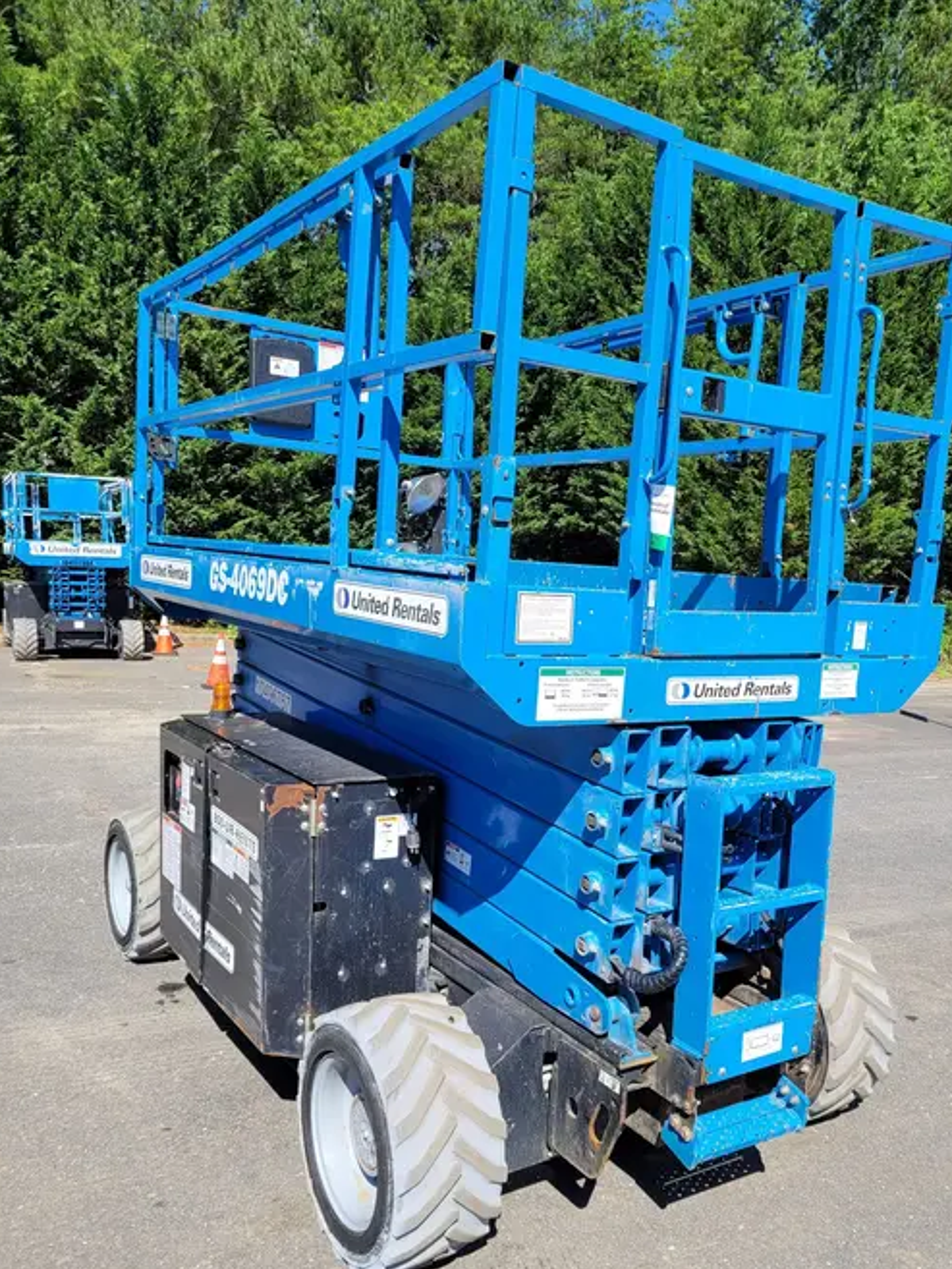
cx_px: 502
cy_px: 706
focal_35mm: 29
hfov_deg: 48.2
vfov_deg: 61.5
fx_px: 1063
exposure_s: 1/1623
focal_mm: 5.4
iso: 40
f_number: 1.8
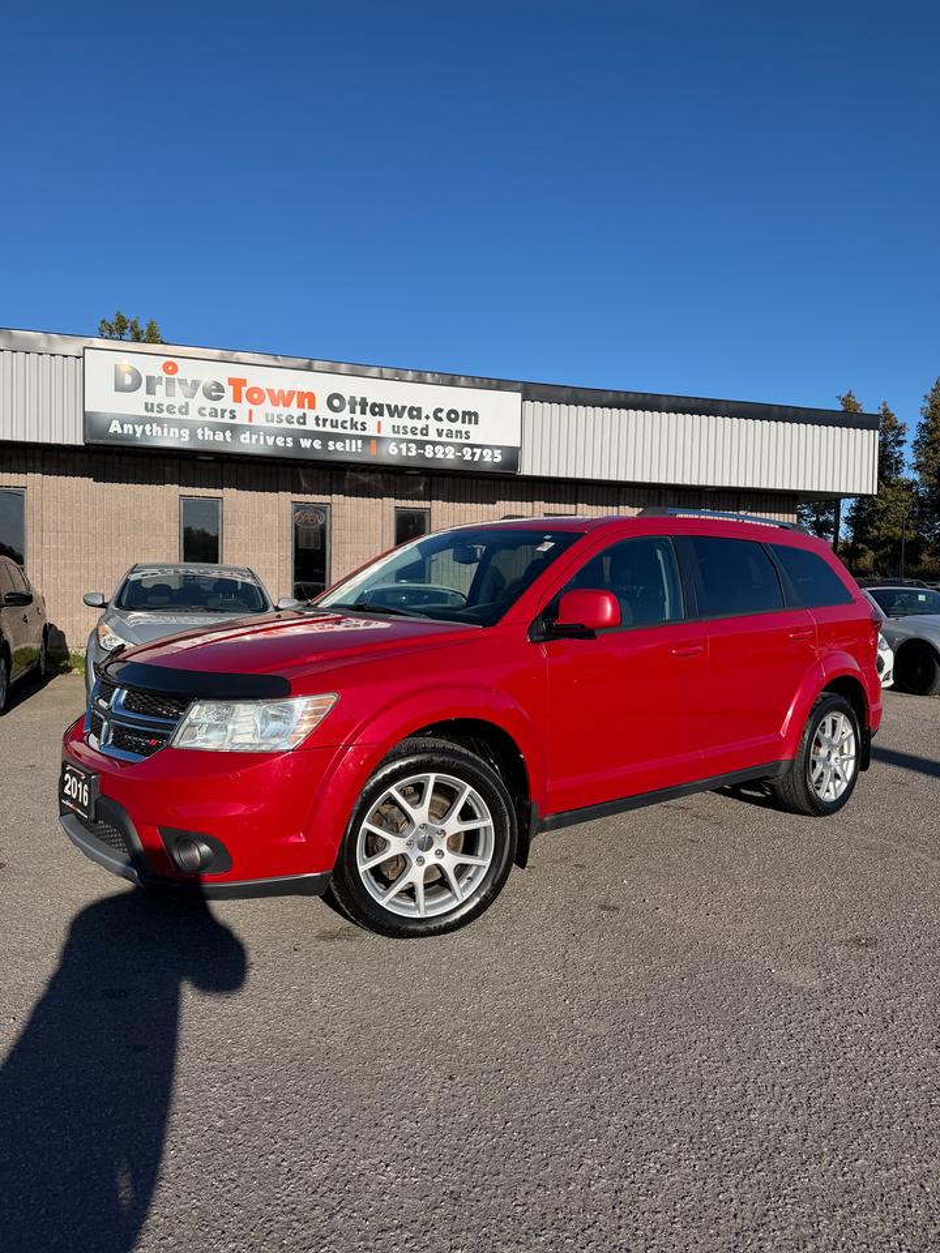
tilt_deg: -1.3
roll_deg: -0.5
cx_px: 470
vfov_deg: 71.6
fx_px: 869
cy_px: 626
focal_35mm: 24
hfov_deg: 56.8
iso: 80
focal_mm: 6.76
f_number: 1.78
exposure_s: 1/4673
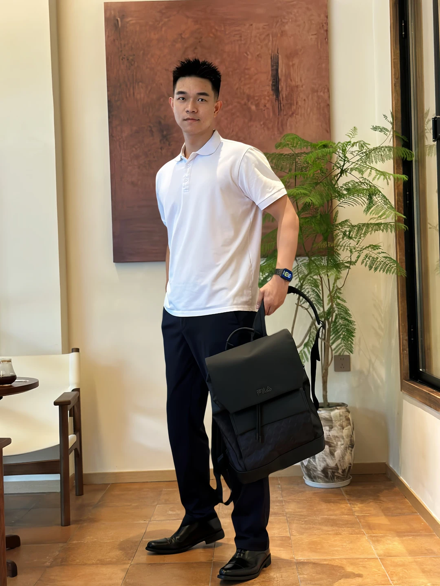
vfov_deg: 39.7
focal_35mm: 48
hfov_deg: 30.3
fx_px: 813
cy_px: 293
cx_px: 220
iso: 250
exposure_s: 1/60
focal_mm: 6.86
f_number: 1.78
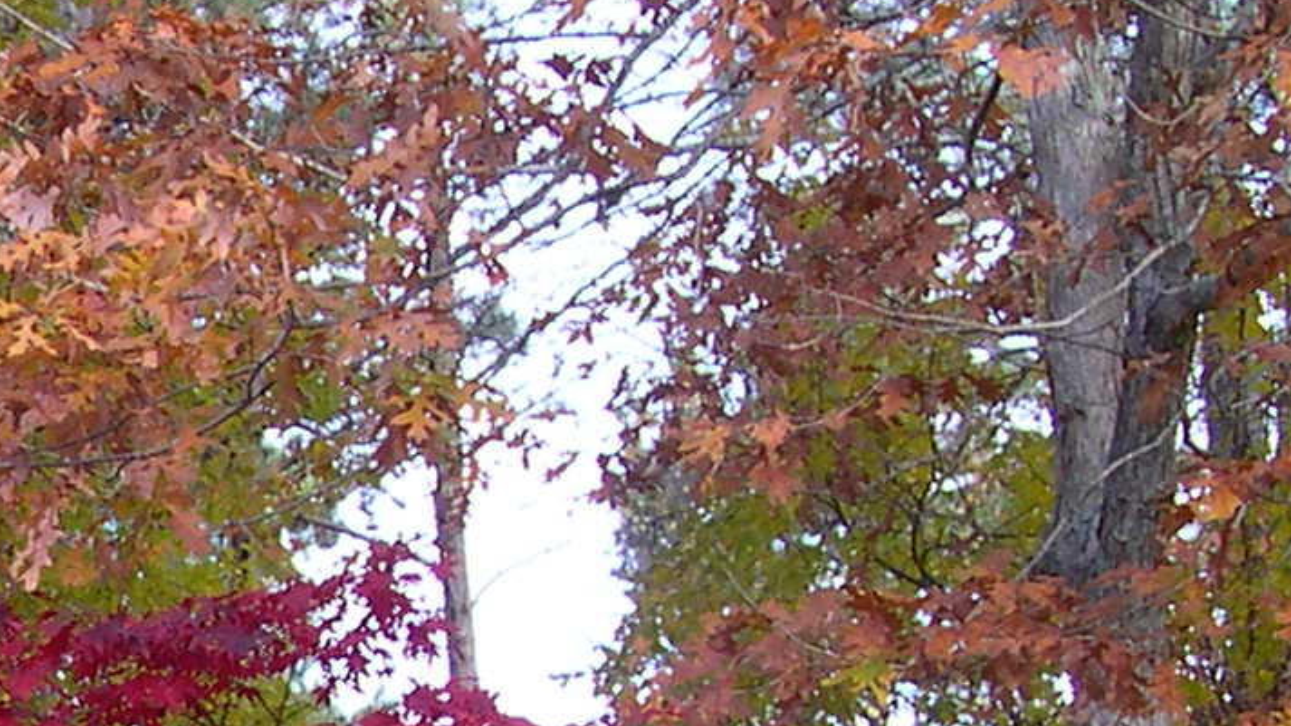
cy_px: 1054
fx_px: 4518
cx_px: -621
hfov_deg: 15.1
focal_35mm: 132
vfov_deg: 9.0
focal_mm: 8
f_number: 2.8
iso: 100
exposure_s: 1/112
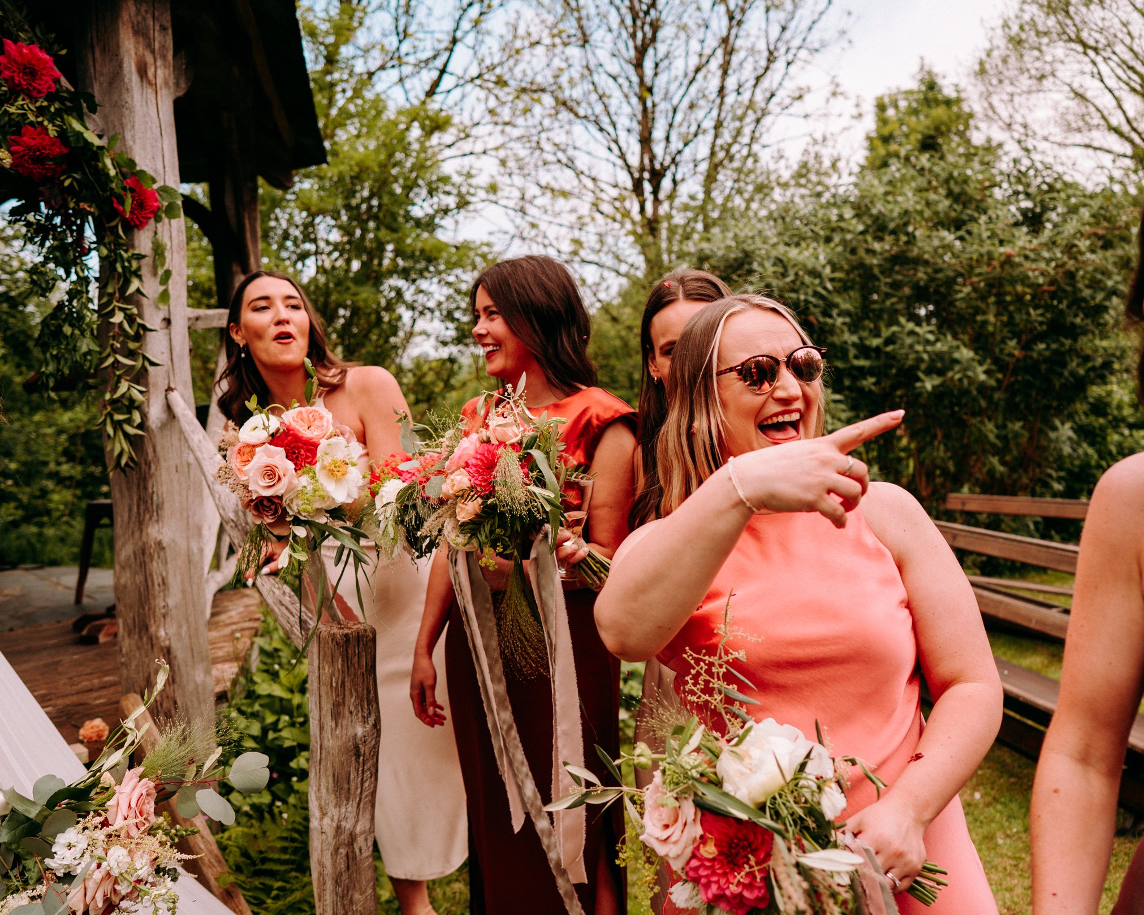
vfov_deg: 50.0
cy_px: 461
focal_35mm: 29
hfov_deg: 60.4
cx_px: 602
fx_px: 982
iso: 100
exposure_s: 1/1250
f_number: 2.8
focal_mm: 25
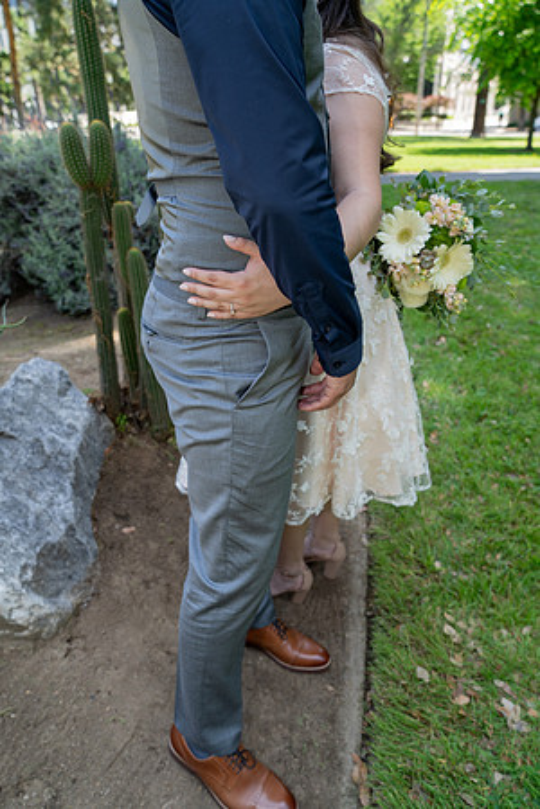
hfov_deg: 53.1
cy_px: 404
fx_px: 540
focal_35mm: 24
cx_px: 270
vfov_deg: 73.7
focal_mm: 24
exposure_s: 1/250
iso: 250
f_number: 4
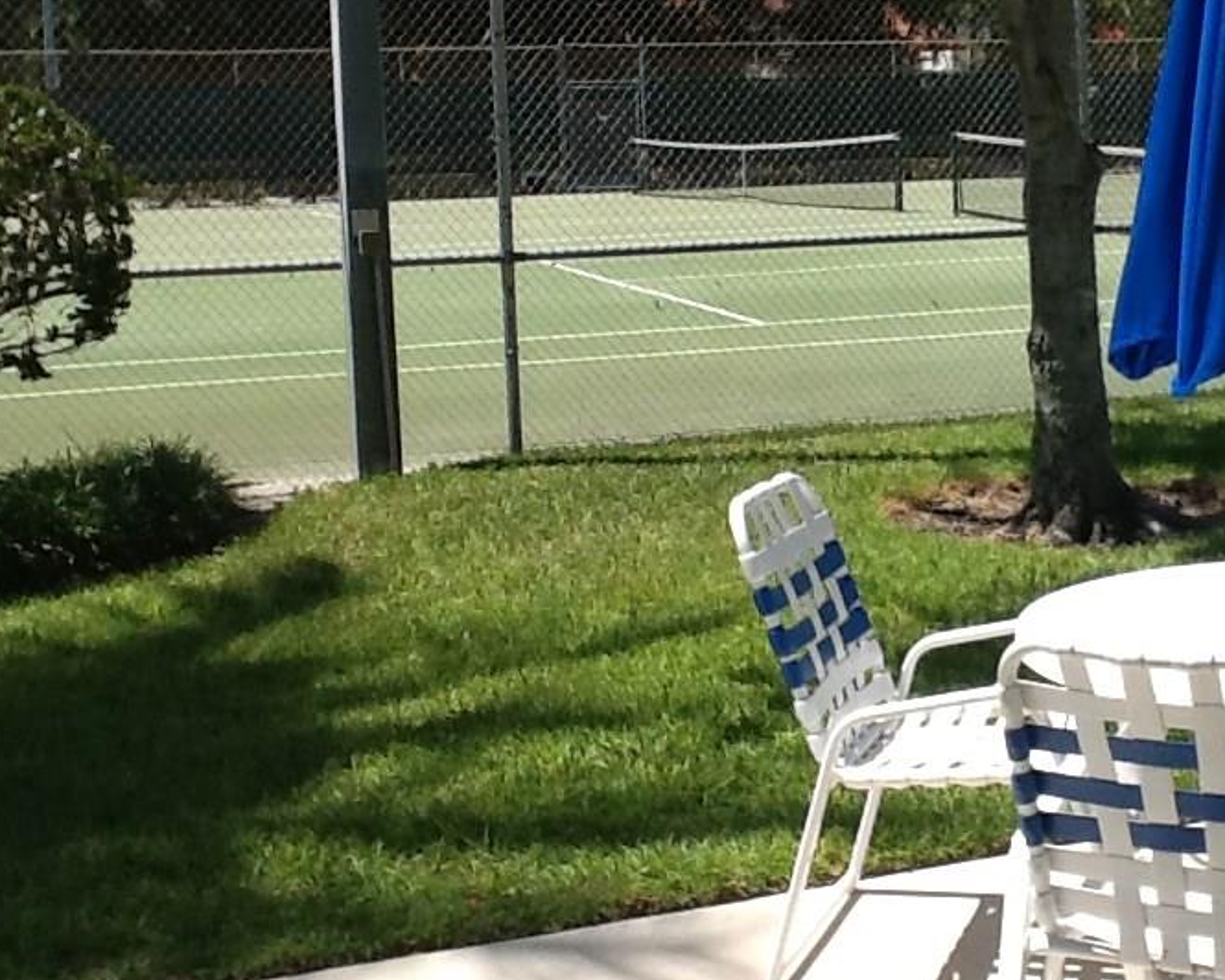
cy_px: 359
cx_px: 873
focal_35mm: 62
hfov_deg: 30.1
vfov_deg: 24.5
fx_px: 2248
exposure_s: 1/1408
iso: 40
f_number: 2.4
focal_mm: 2.03
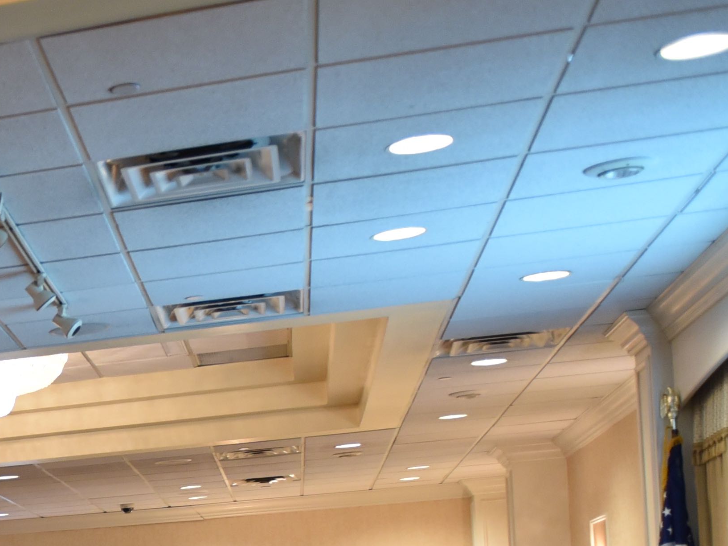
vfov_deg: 16.3
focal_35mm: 85
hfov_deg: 19.2
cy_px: 731
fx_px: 1787
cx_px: -455
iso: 1400
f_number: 2.8
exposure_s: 1/60
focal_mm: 24
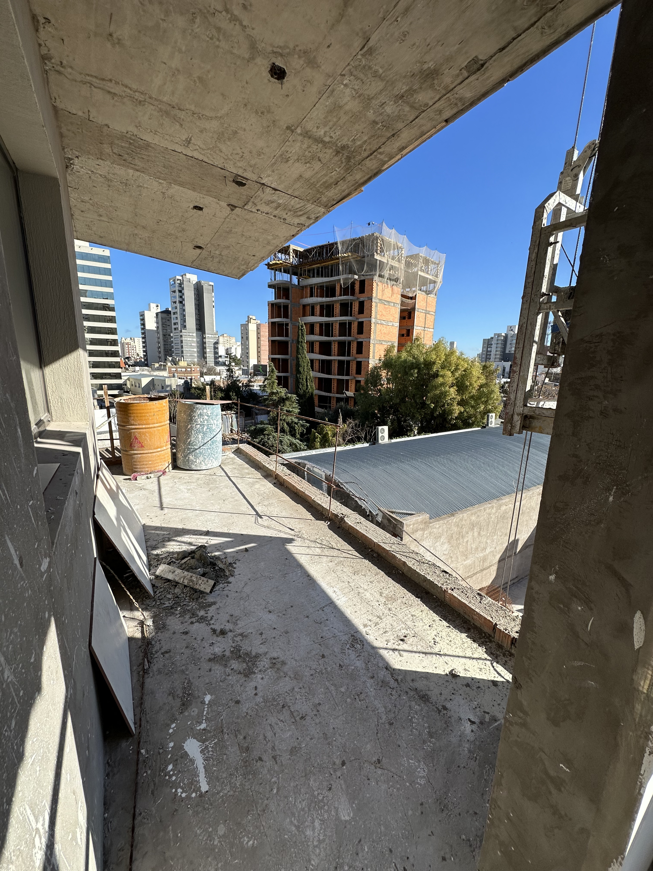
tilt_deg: -10.7
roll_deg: -2.5
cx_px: 326
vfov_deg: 102.1
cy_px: 436
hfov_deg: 85.7
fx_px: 352
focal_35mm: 14
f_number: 2.2
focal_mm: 2.22
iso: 50
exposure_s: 1/1575
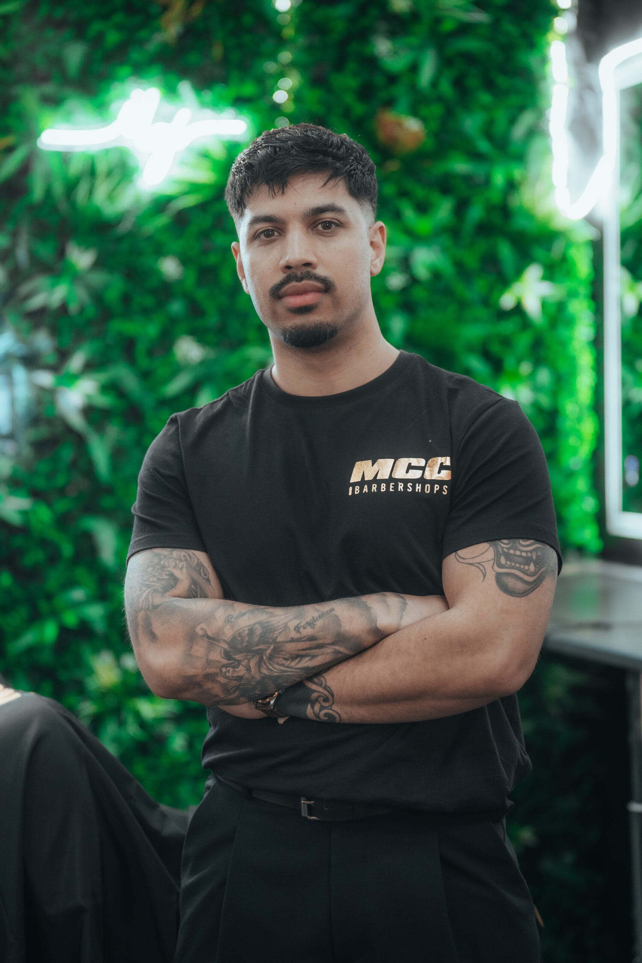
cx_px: 321
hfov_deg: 15.2
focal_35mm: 90
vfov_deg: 22.6
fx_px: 2407
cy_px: 482
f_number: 2.8
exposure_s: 1/200
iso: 2000
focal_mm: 90
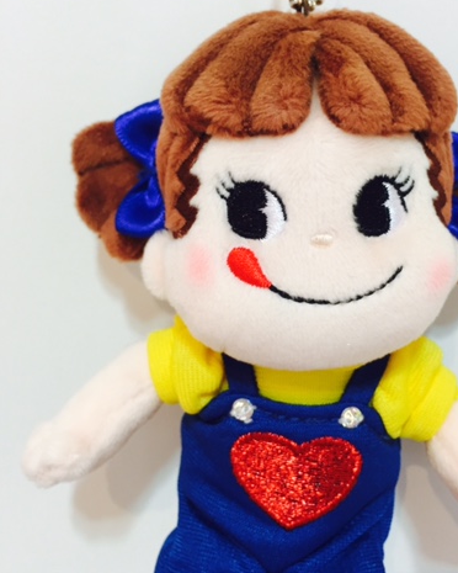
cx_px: 288
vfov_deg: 46.8
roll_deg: -1.3
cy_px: 258
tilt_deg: -14.5
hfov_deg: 38.0
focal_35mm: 39
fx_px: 661
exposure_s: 1/33
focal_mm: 4.15
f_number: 2.2
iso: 100
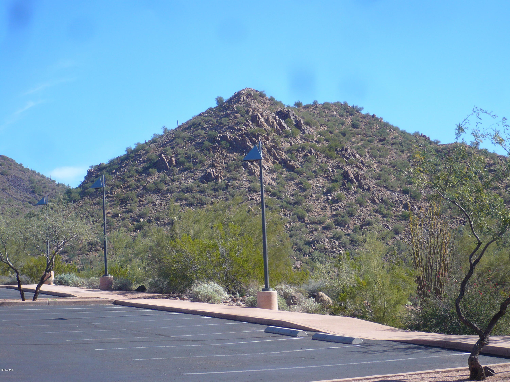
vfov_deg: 18.7
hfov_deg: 24.7
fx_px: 1164
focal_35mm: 79
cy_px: 191
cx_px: 255
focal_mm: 13
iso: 100
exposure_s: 1/500
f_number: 4.3
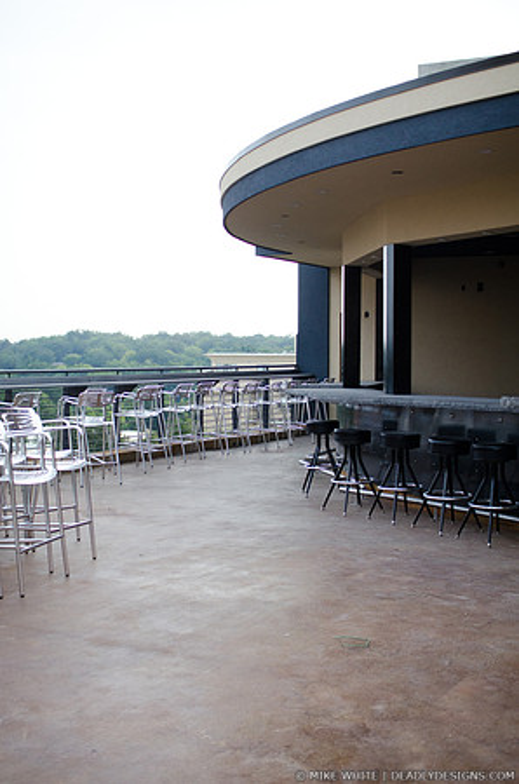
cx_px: 260
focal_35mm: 45
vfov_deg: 43.7
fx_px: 978
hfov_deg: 29.7
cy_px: 392
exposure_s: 1/8000
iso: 1000
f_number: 2.2
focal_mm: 30
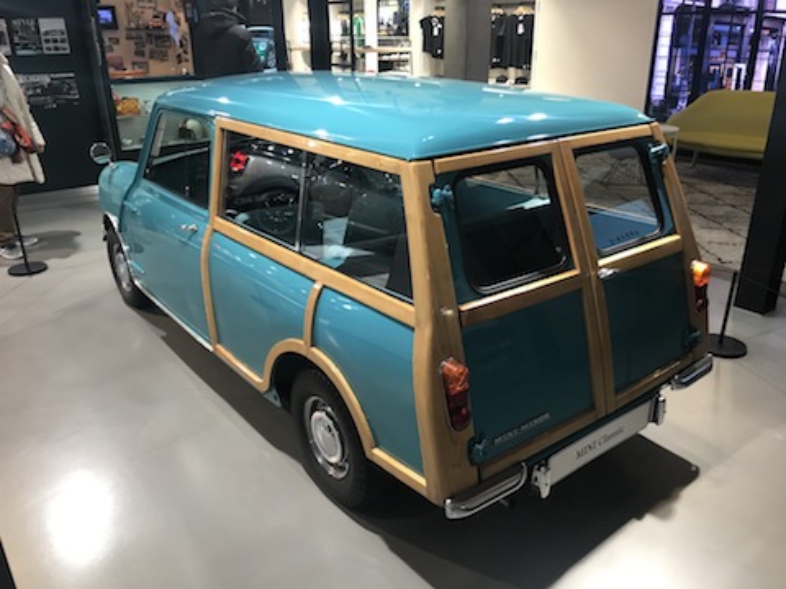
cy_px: 294
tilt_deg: -23.3
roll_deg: +0.3
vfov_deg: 49.7
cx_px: 393
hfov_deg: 63.4
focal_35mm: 28
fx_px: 636
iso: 40
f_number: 1.8
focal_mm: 3.99
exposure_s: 1/25
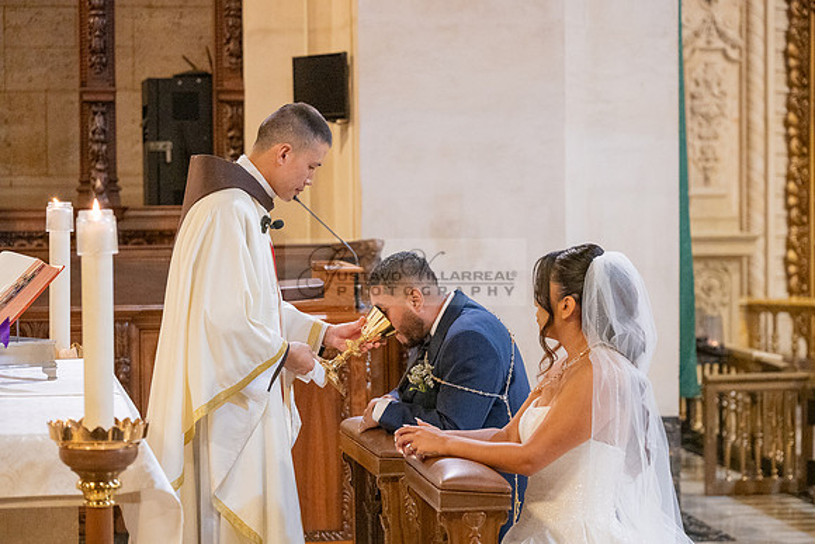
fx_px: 2346
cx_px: 444
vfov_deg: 13.2
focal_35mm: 104
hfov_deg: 19.7
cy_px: 296
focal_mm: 95
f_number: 4
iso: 3200
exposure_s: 1/200
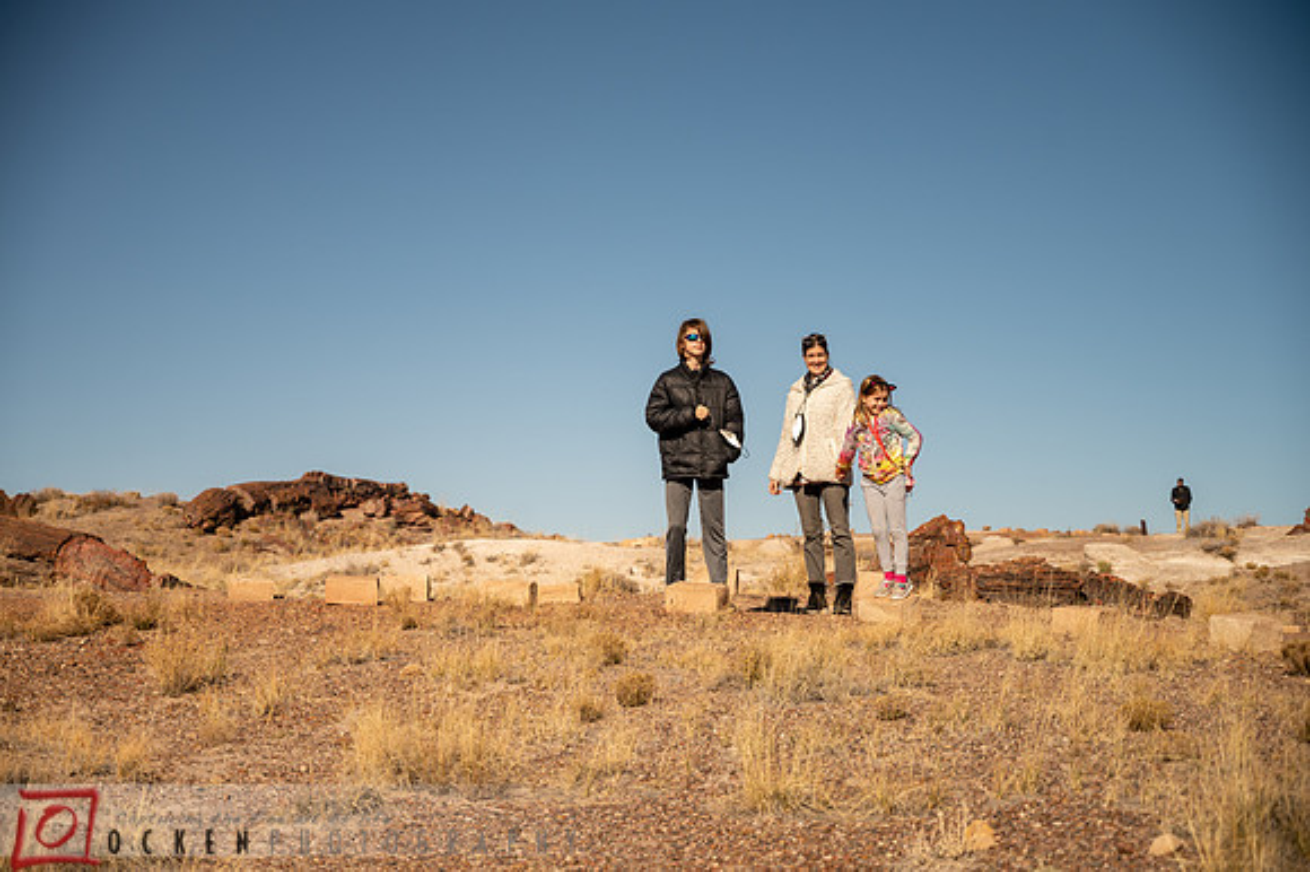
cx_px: 655
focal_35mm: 70
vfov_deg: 19.4
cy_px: 436
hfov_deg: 28.9
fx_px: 2546
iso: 200
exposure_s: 1/3200
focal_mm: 70
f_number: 4
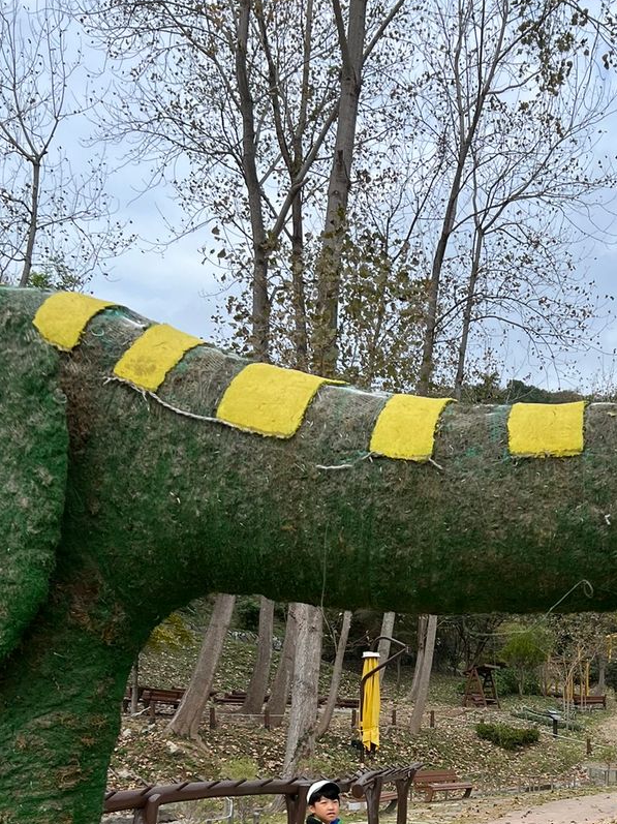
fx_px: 1118
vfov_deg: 38.0
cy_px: 729
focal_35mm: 47
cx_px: 474
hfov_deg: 30.3
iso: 50
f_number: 1.5
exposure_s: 1/1449
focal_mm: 5.7
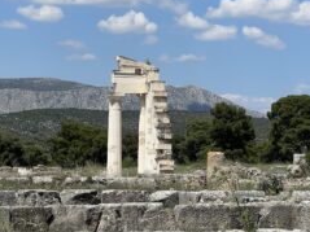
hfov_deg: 15.3
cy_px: 105
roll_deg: -0.3
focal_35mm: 129
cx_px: 196
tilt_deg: +4.0
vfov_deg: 11.5
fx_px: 1155
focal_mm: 9
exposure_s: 1/1468
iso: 32
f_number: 2.8
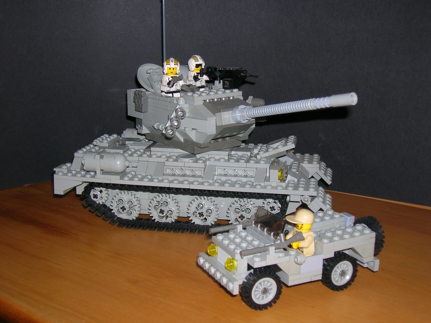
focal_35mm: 46
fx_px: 573
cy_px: 162
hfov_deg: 41.2
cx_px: 216
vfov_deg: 31.5
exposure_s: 1/60.1
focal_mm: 7.7
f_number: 3.2
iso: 50
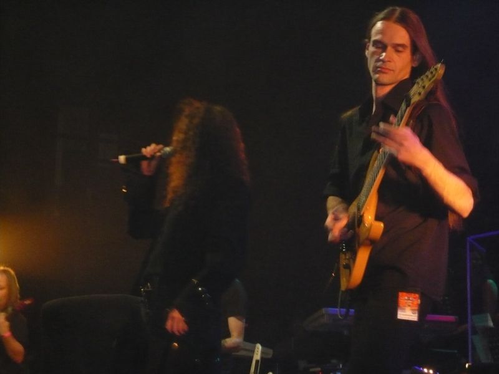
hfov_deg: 19.6
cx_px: 250
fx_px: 1442
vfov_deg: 14.8
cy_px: 187
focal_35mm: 100
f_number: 5.6
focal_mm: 16.4
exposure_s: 1/30
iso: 640
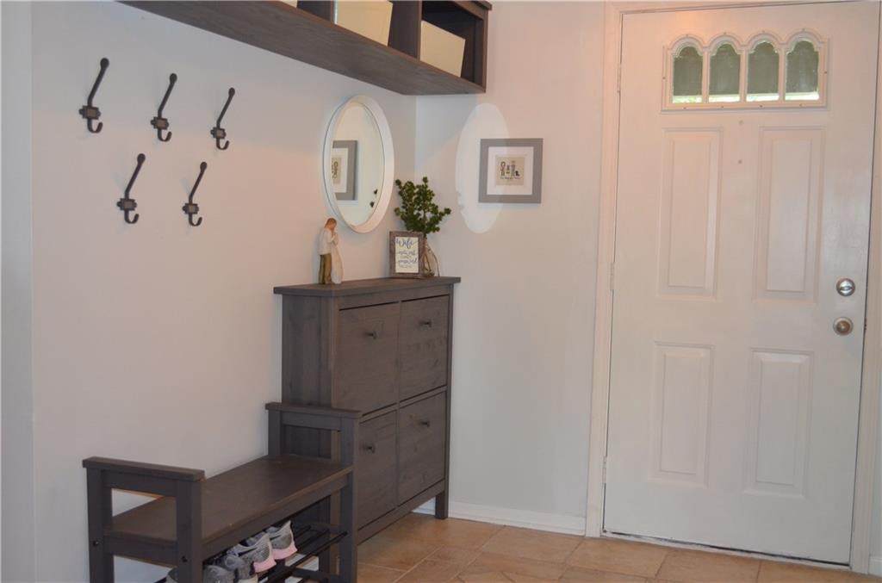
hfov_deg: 49.7
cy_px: 292
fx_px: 953
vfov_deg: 34.0
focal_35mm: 39
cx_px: 441
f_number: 4.2
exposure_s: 1/60
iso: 1400
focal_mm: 26
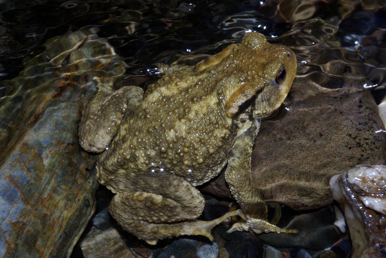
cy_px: 129
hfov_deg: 24.6
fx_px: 886
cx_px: 193
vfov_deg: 16.6
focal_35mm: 82
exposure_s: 1/180
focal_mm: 55
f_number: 22
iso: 200
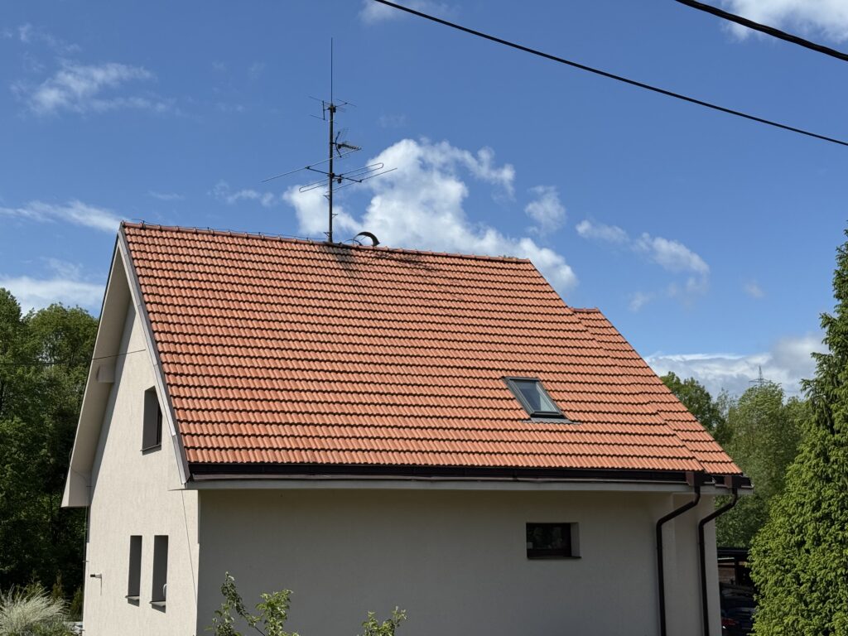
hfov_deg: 39.7
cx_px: 424
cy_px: 318
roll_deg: +1.0
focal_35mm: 48
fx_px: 1176
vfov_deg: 30.3
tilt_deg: +9.6
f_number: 1.78
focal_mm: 6.76
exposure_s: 1/7092
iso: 64
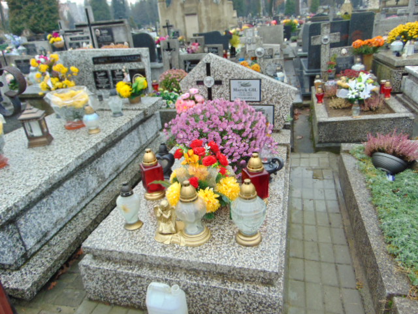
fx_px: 302
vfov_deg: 54.9
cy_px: 157
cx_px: 209
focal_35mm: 25
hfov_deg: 69.4
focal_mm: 4.5
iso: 80
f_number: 3
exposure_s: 1/80
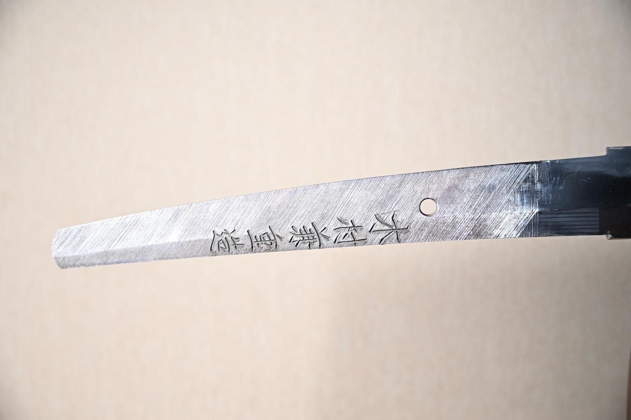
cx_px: 316
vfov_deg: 25.7
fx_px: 920
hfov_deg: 37.9
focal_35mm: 52
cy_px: 210
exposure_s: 1
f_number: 4.2
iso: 100
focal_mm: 35
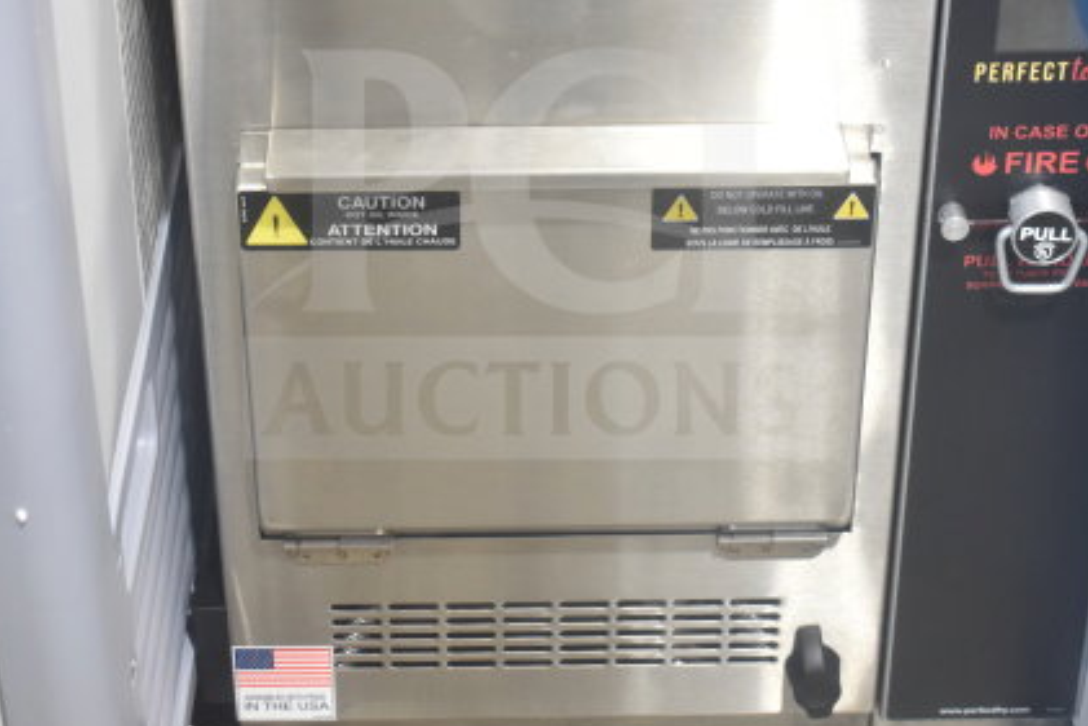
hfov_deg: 23.4
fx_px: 2630
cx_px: 532
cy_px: 254
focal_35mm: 87
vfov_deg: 15.7
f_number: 4.8
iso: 1250
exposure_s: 1/60
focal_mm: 40
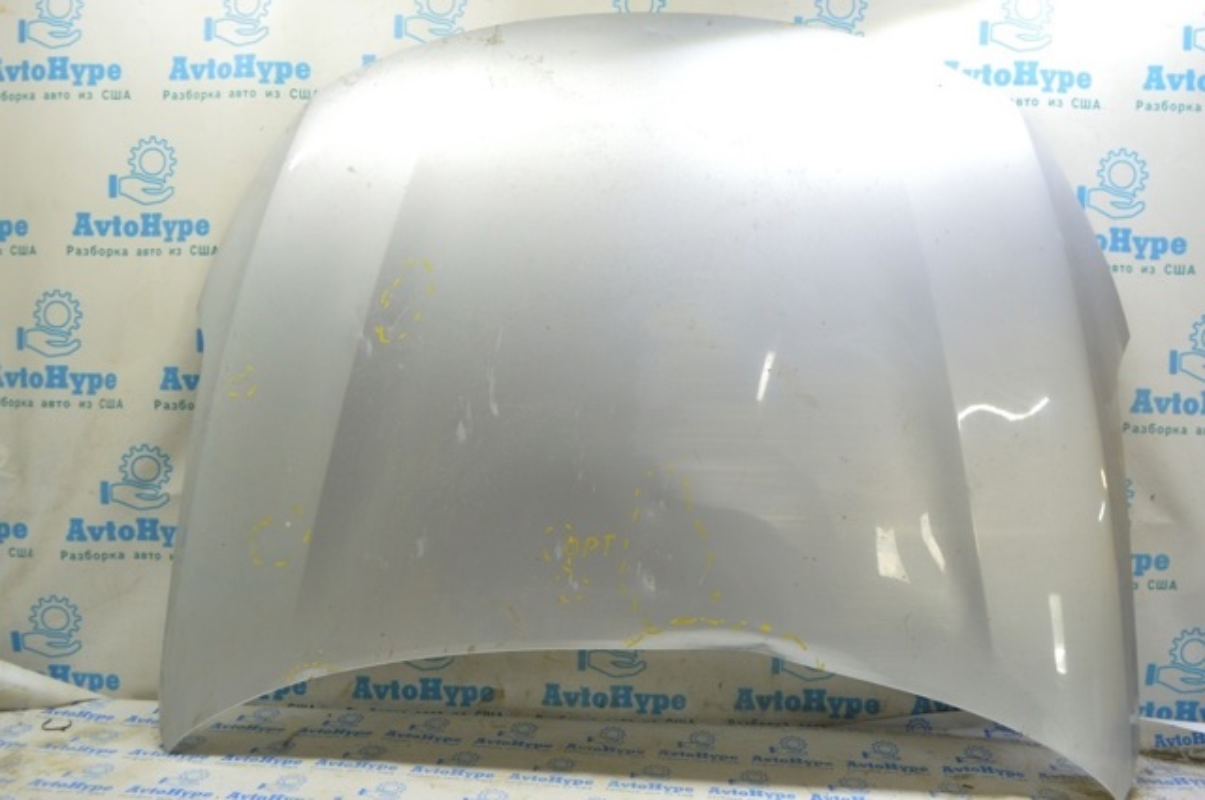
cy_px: 400
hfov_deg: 62.0
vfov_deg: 43.5
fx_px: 1003
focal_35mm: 30
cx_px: 602
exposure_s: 1/20
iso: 400
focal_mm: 20
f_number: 5.6
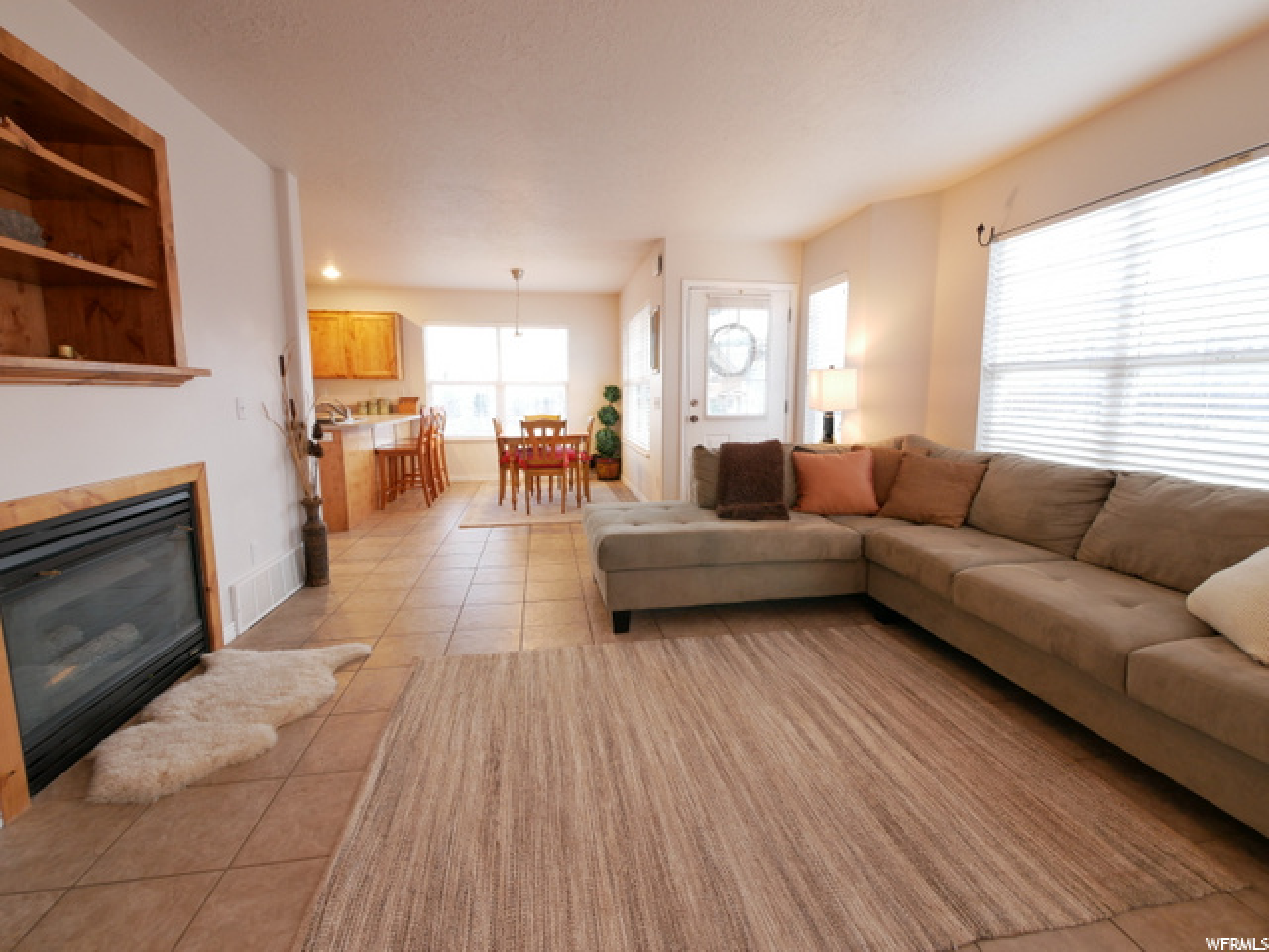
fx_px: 587
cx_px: 634
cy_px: 476
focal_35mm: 16
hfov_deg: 94.5
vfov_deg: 78.1
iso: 400
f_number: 8
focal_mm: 8
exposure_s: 1/2.5
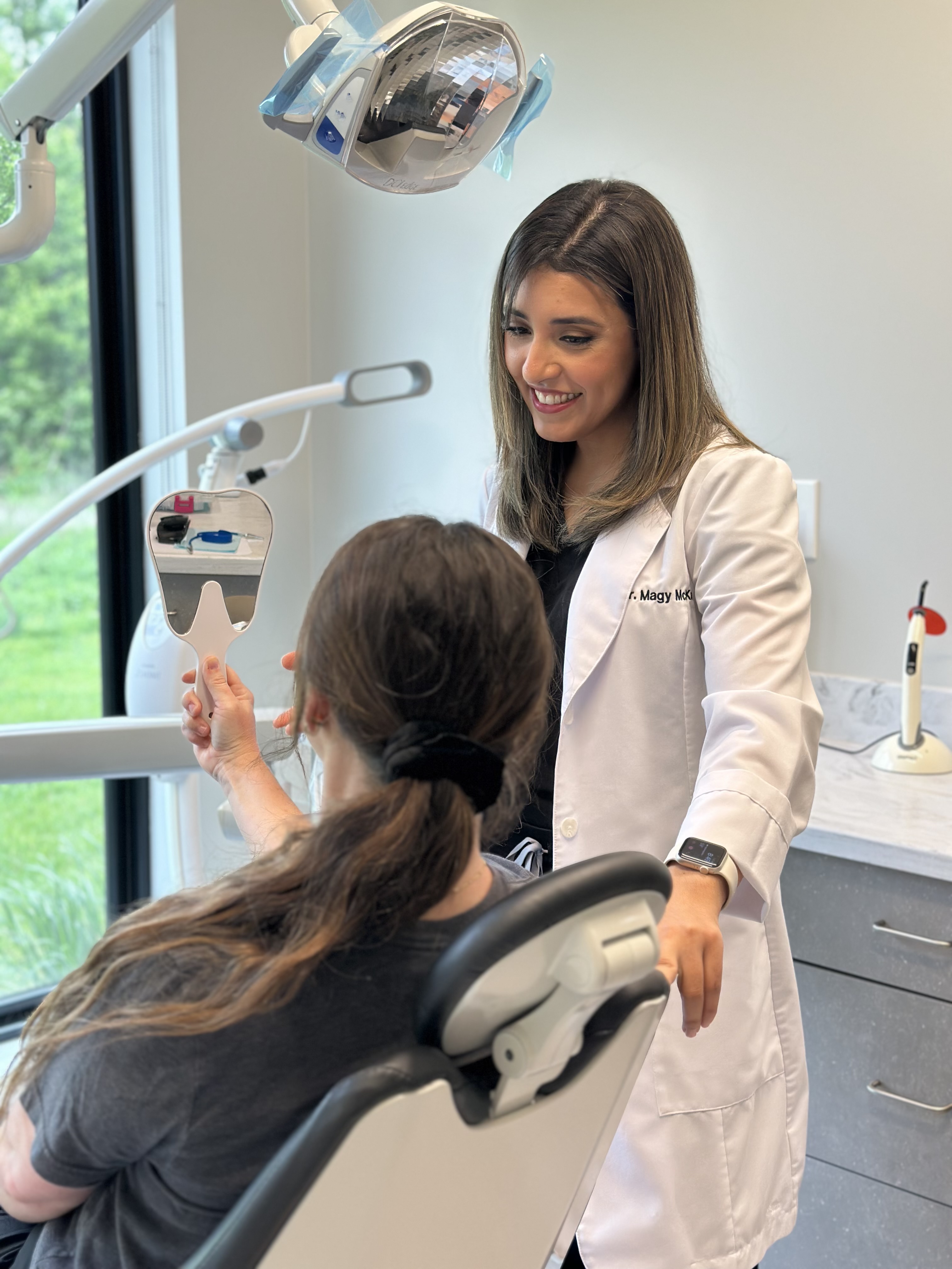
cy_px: 634
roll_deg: -0.8
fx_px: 1760
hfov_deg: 30.3
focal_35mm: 48
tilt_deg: -7.0
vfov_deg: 39.7
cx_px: 476
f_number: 1.78
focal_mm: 6.86
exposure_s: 1/120
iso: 100
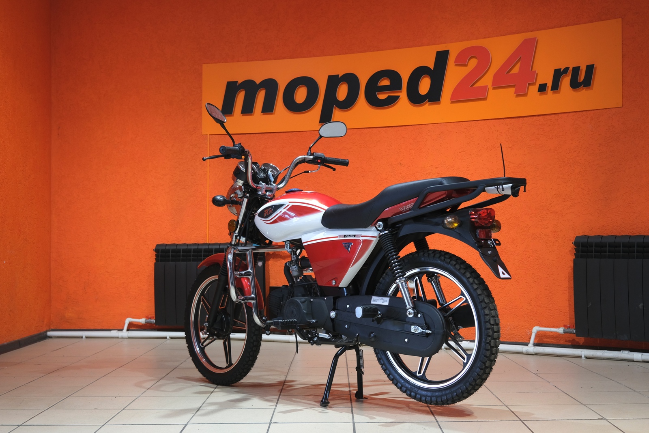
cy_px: 216
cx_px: 324
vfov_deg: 29.2
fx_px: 829
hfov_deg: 42.7
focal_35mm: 46
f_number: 4
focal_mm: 30.8
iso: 800
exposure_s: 1/60
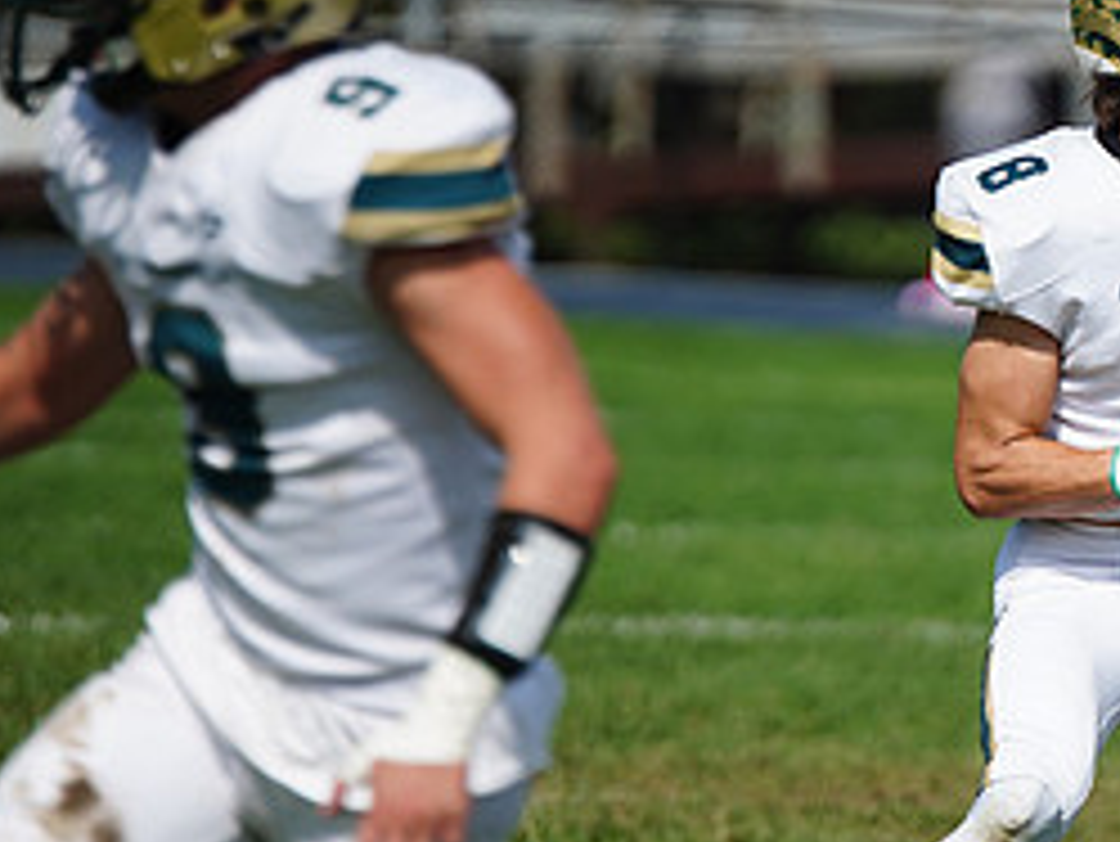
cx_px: 1174
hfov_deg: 2.9
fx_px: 21753
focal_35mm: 672
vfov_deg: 2.2
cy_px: 353
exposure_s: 1/8000
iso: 400
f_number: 2.8
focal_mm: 300
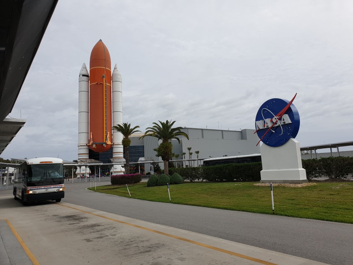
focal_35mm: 26
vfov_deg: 53.1
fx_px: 265
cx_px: 176
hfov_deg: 67.3
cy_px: 132
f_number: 2.4
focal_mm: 4.3
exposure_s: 1/2146
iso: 50
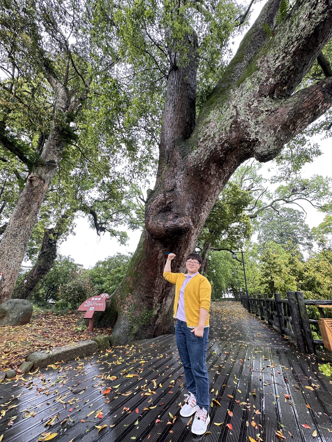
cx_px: 166
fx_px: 179
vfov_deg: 102.1
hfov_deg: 85.7
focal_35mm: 14
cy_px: 221
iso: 40
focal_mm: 2.22
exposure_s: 1/118
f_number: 2.2
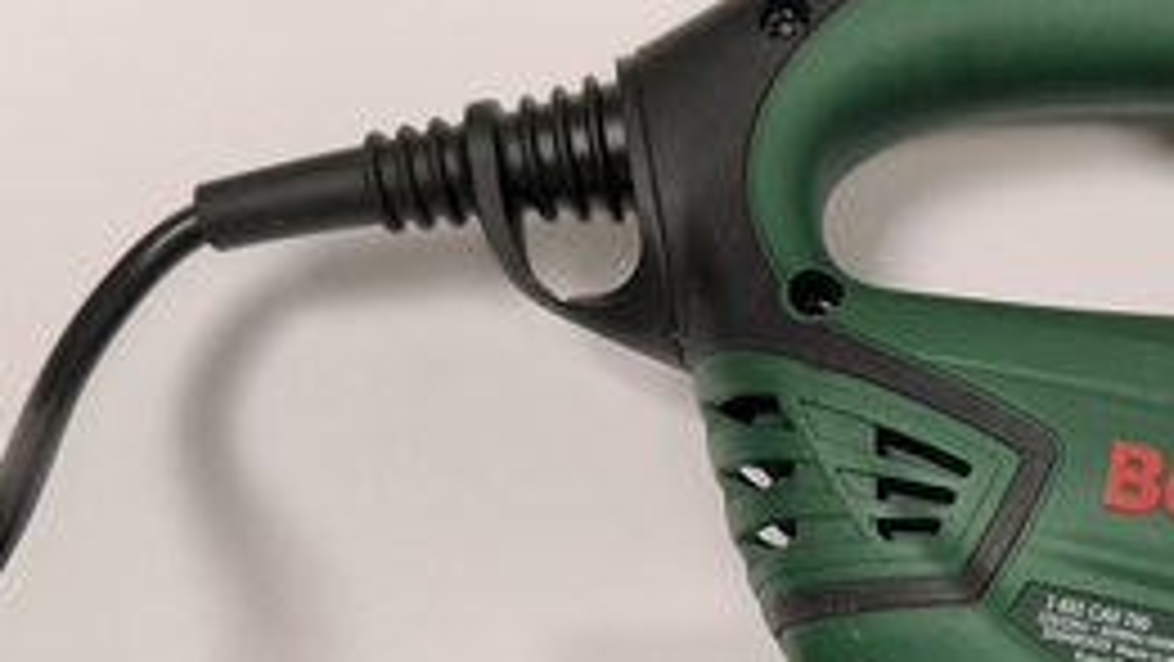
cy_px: 761
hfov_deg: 33.6
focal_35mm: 60
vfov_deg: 19.1
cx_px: 985
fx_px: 1868
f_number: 1.9
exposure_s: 1/100
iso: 200
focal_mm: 6.92
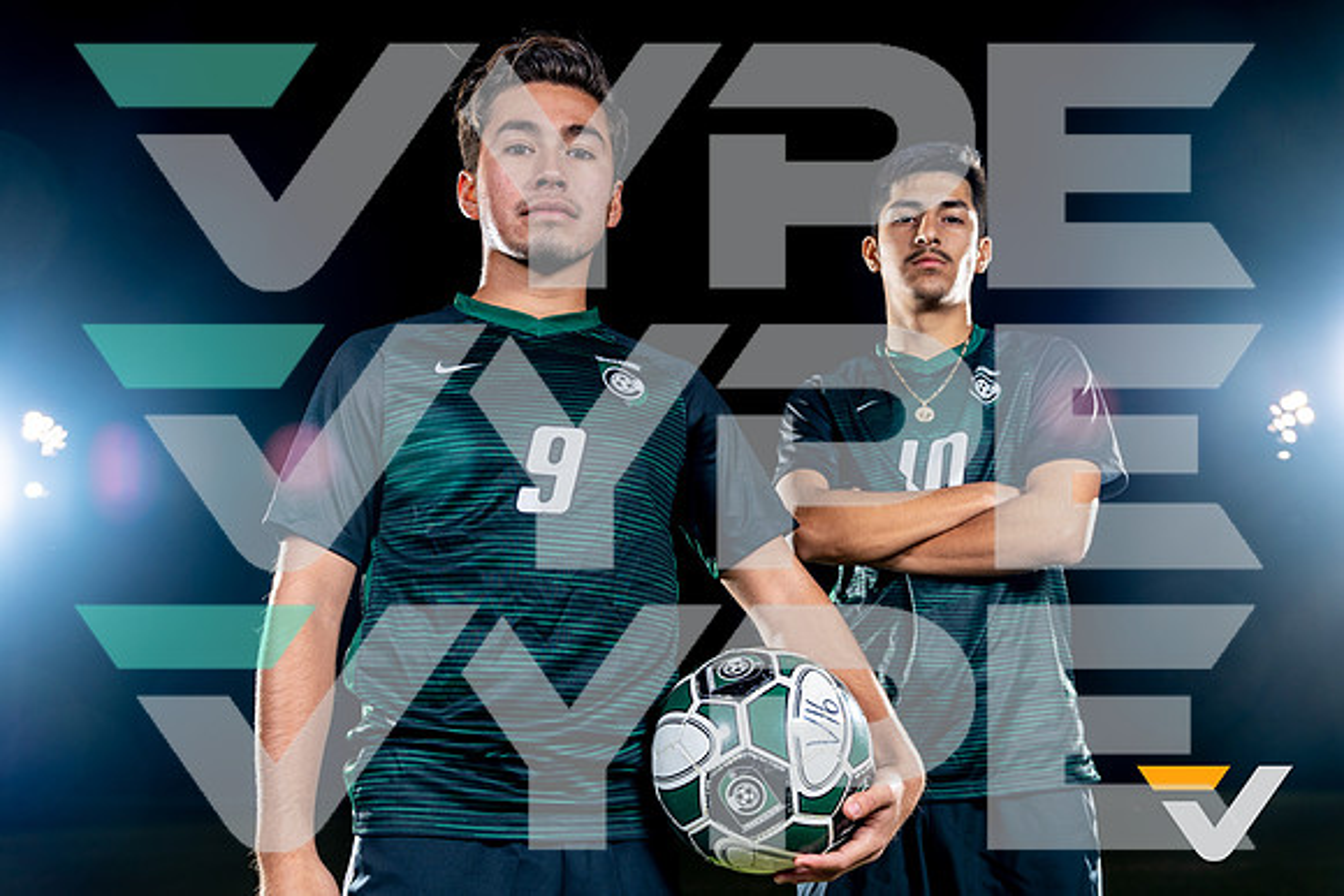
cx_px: 672
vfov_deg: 38.9
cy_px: 448
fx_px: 1270
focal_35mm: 34
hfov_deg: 55.8
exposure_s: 1/125
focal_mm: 34
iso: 100
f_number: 5.6
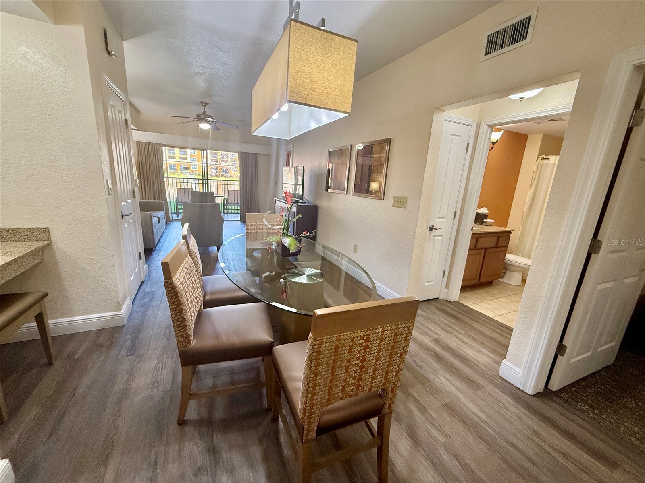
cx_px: 322
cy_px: 242
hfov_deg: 102.1
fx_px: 261
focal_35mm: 14
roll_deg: -3.5
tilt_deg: -13.6
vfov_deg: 85.7
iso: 250
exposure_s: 1/120
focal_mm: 2.22
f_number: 2.2
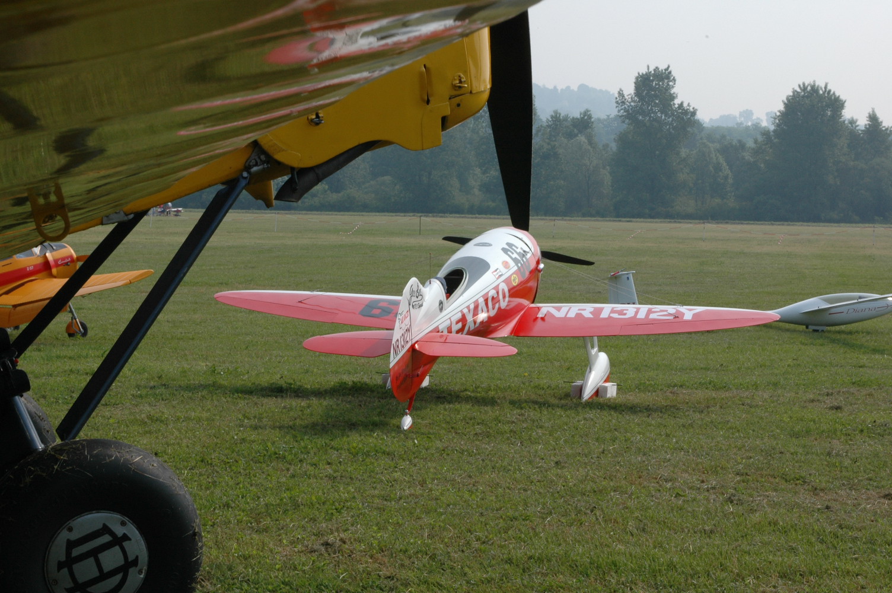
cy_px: 296
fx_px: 1857
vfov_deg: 18.1
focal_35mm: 75
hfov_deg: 27.0
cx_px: 446
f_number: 18
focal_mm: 50
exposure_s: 1/100
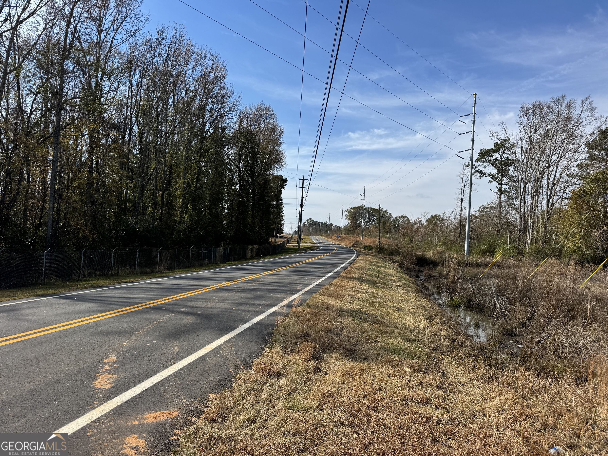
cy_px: 228
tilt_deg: +0.9
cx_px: 304
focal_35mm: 24
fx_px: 422
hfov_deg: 71.6
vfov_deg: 56.8
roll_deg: -2.9
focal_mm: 6.76
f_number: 1.78
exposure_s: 1/4950
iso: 80
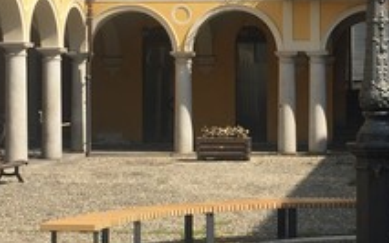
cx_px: 338
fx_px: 1070
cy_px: 94
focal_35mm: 101
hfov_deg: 20.3
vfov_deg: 12.9
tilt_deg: +0.1
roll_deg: -0.5
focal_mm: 4.15
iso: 32
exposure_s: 1/1647
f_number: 2.2
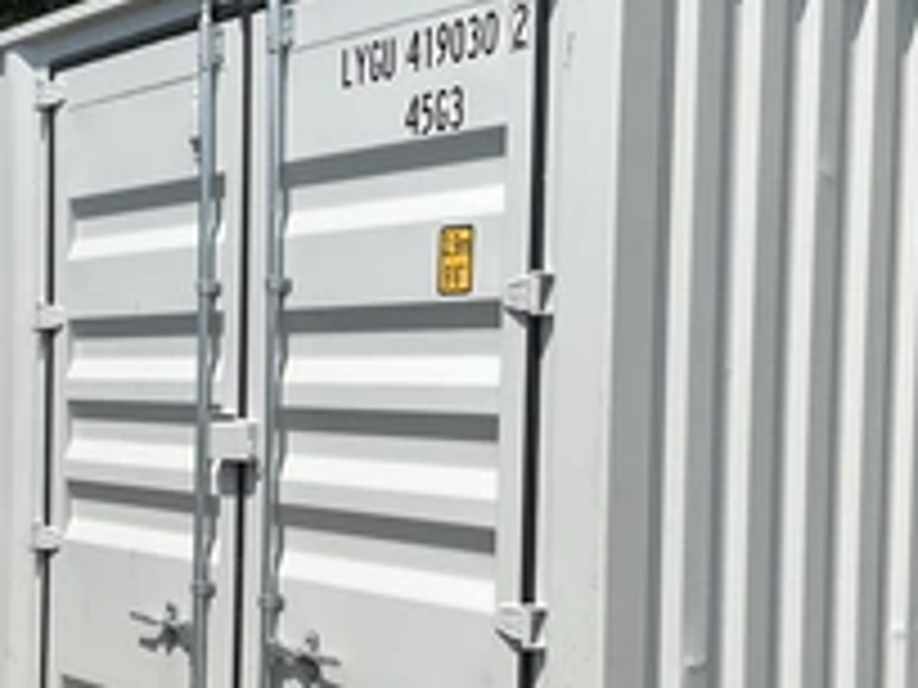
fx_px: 1512
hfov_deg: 33.6
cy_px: 445
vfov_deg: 25.6
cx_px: 356
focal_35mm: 57
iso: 25
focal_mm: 3
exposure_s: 1/3534
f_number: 1.8
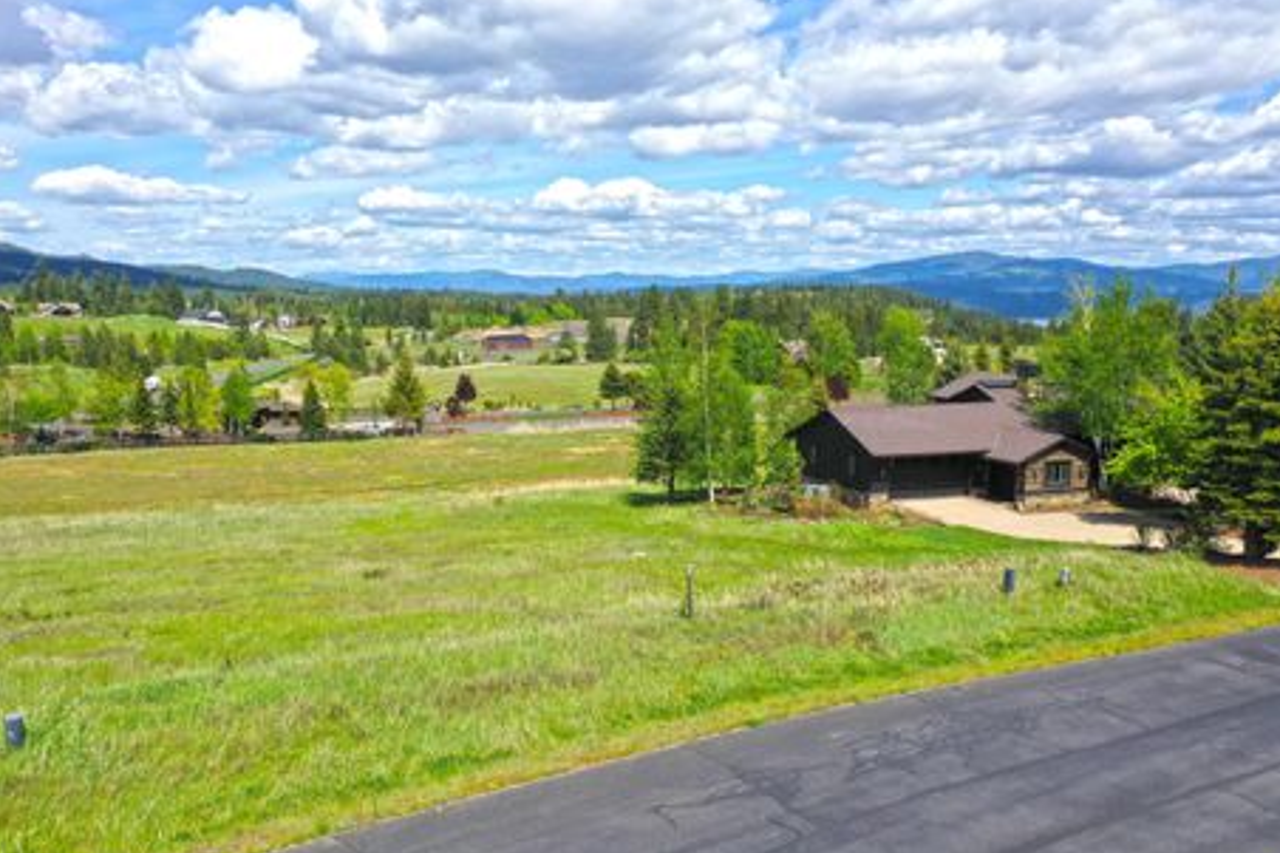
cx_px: 612
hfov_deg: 60.3
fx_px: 1102
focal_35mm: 31
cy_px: 452
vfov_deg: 42.3
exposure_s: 1/500
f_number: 6.3
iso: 100
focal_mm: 10.26
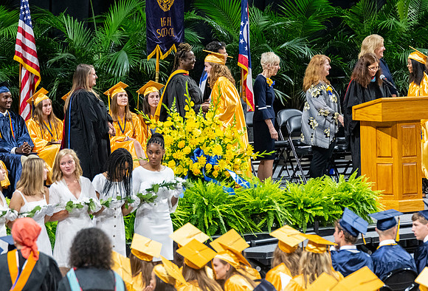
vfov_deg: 4.9
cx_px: 164
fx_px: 3385
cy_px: 124
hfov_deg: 7.2
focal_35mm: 283
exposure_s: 1/200
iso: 2000
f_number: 4
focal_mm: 190
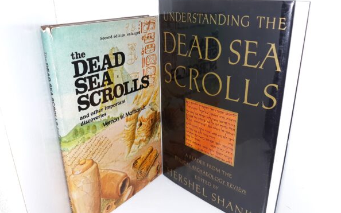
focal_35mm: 30
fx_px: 279
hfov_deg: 62.9
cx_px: 171
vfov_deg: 41.8
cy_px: 112
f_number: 1.7
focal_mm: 3.7
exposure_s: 1/60
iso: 64
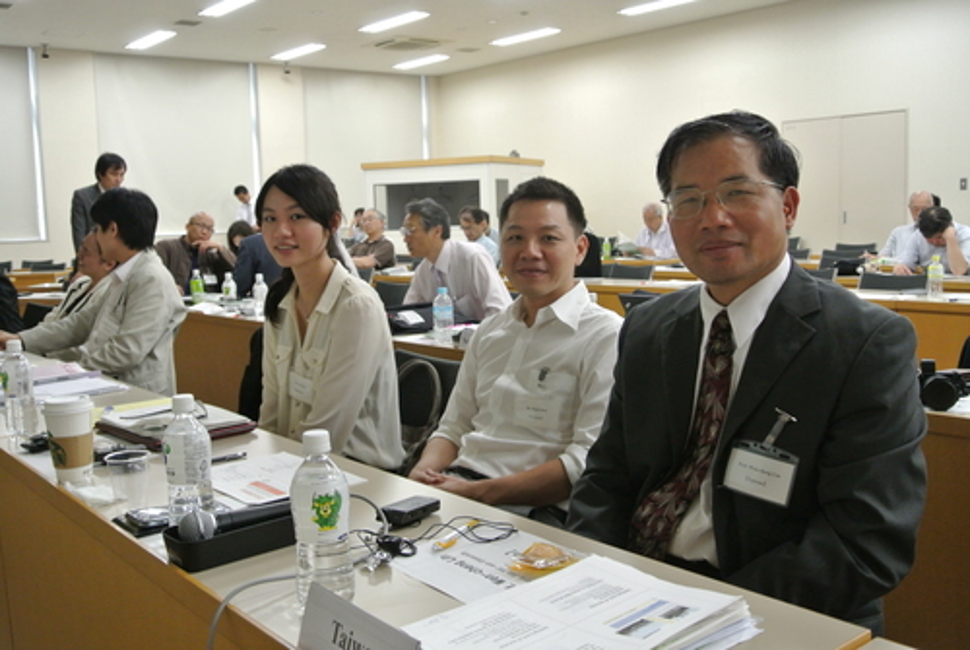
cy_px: 325
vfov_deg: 37.0
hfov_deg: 53.1
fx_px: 971
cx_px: 485
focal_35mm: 36
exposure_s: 1/60
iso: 640
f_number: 4
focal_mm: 13.6
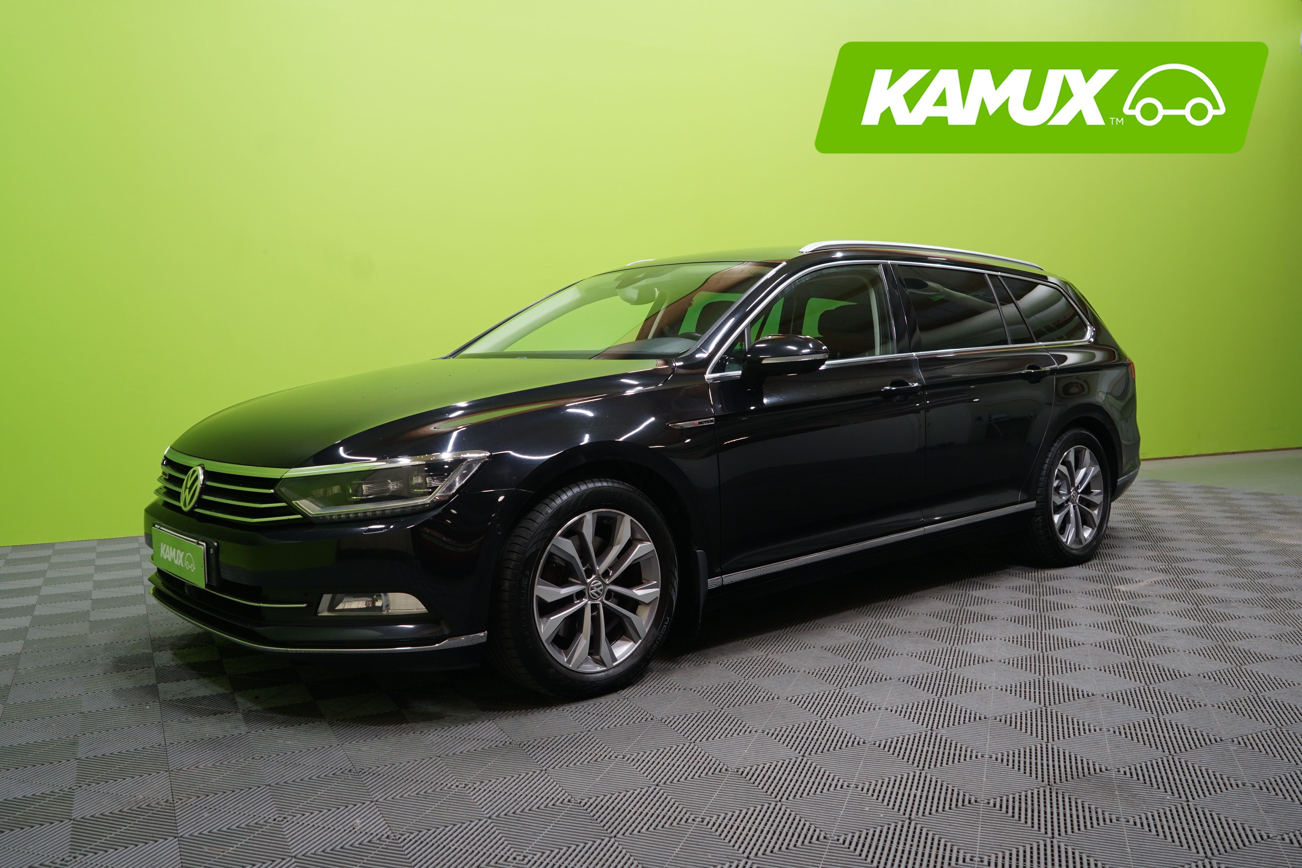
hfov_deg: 63.7
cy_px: 434
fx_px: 1049
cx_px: 651
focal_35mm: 29
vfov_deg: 45.0
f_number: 4.5
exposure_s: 1/20
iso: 400
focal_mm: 29
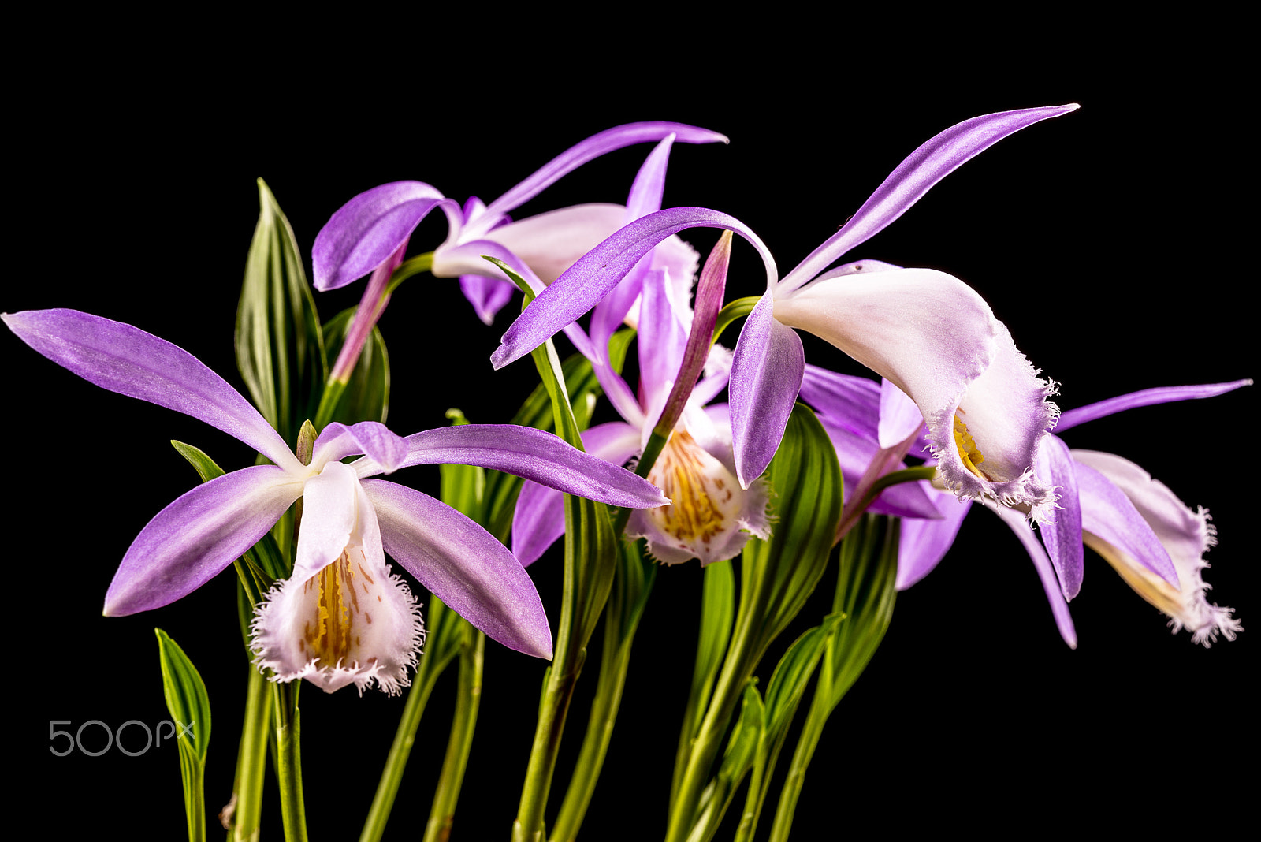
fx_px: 2102
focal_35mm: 60
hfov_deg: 33.4
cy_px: 421
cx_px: 630
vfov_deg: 22.6
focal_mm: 60
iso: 50
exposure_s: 1/2.5
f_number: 16
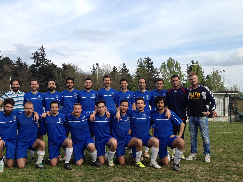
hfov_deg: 44.7
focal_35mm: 42
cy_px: 105
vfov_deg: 34.3
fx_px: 295
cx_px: 110
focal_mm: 4.28
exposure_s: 1/920
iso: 50
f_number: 2.4
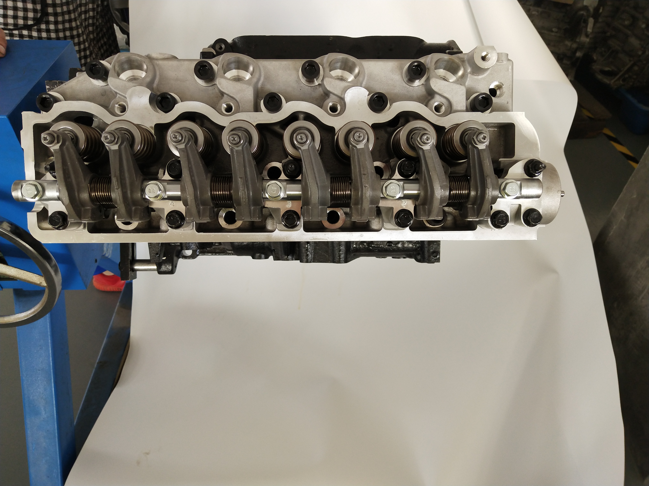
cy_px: 243
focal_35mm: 30
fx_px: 562
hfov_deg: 60.0
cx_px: 324
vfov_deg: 46.8
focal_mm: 3.95
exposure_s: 1/50
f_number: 1.8
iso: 161
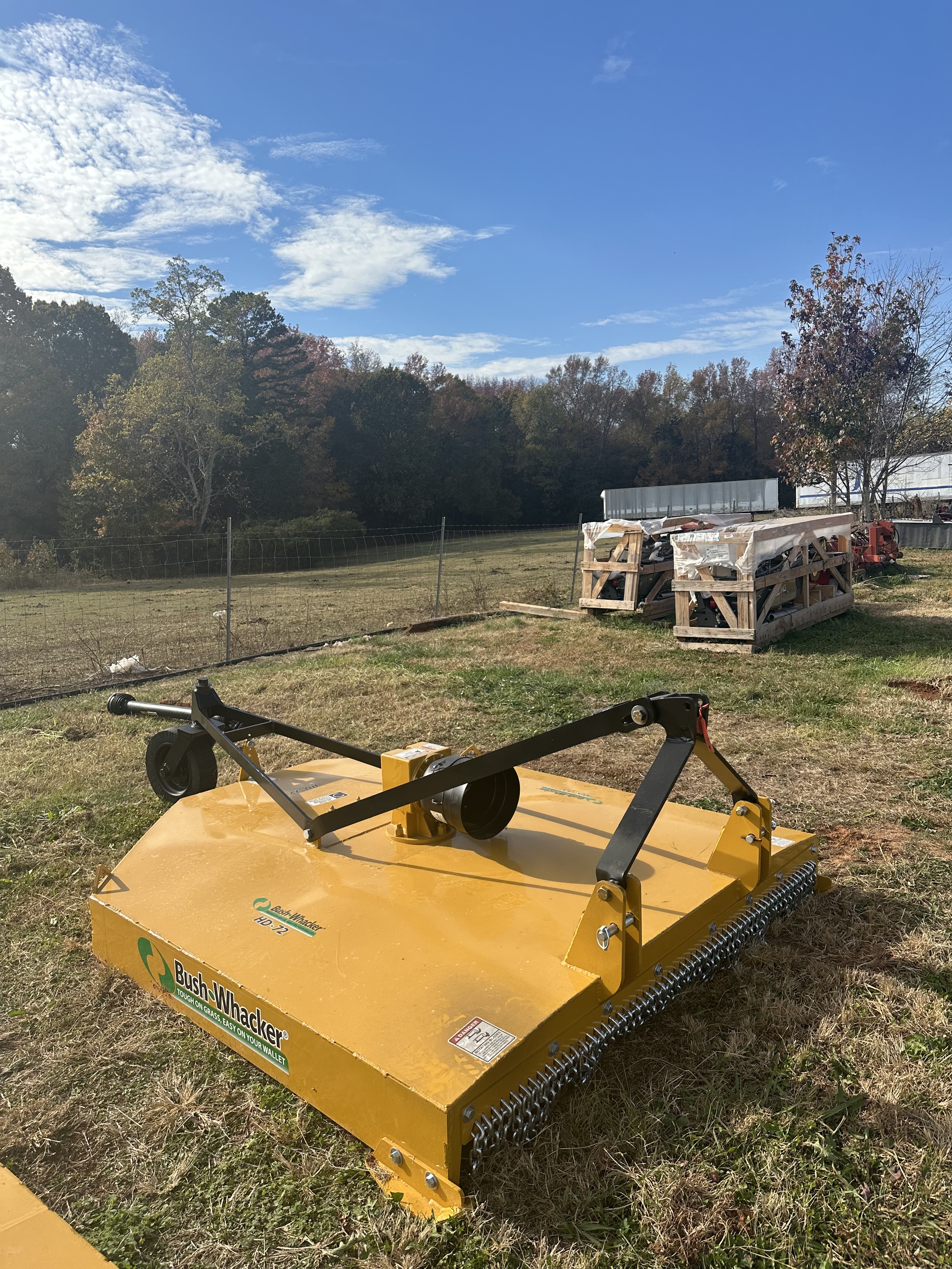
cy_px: 634
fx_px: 880
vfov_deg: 71.6
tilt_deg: -8.4
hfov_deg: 56.8
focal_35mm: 24
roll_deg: +2.6
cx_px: 476
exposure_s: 1/4184
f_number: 1.78
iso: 80
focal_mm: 6.86
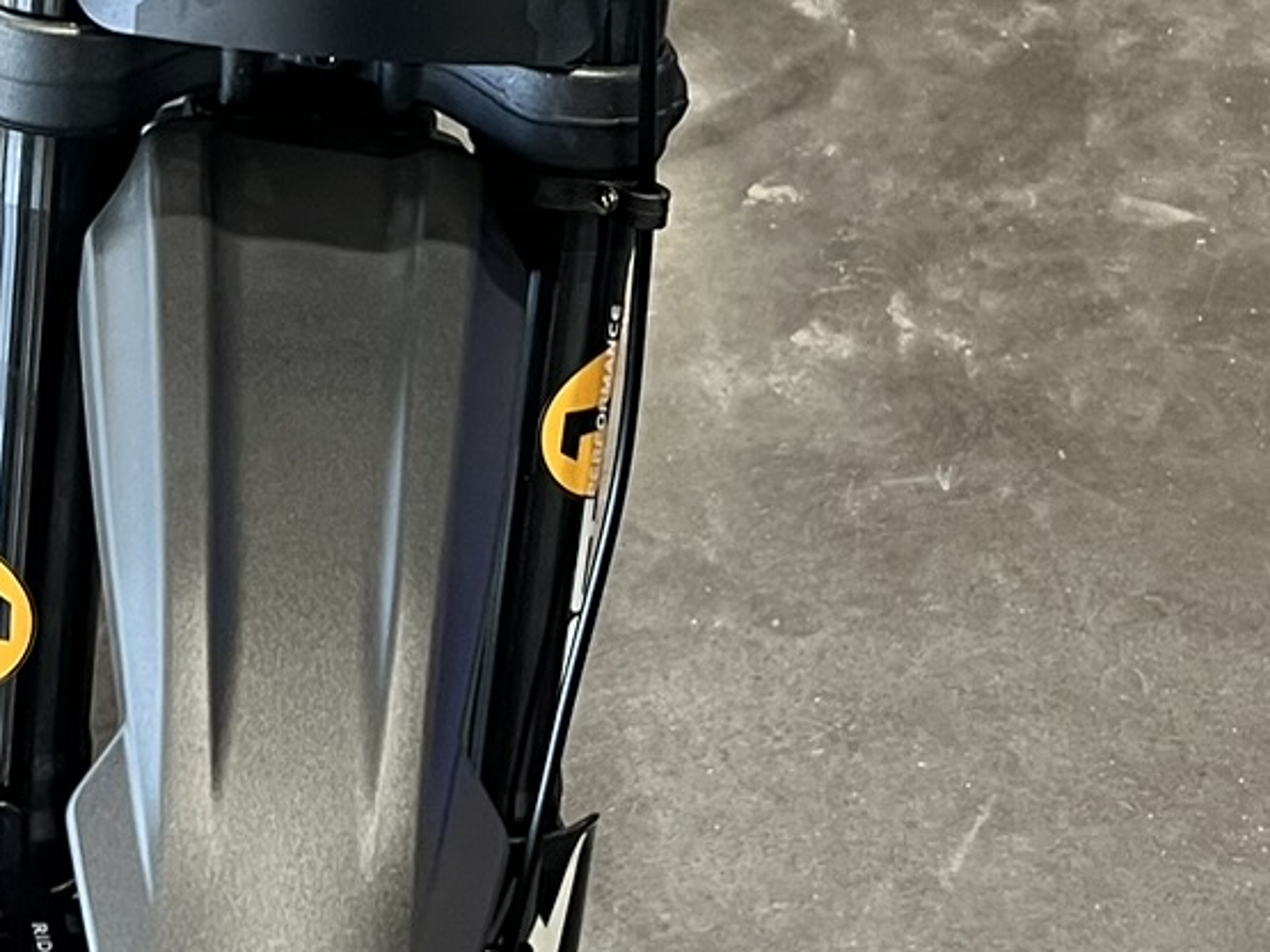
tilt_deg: -49.6
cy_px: 213
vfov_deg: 15.3
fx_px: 3521
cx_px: 318
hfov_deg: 20.3
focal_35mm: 96
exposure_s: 1/60
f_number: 1.5
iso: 160
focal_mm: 5.7
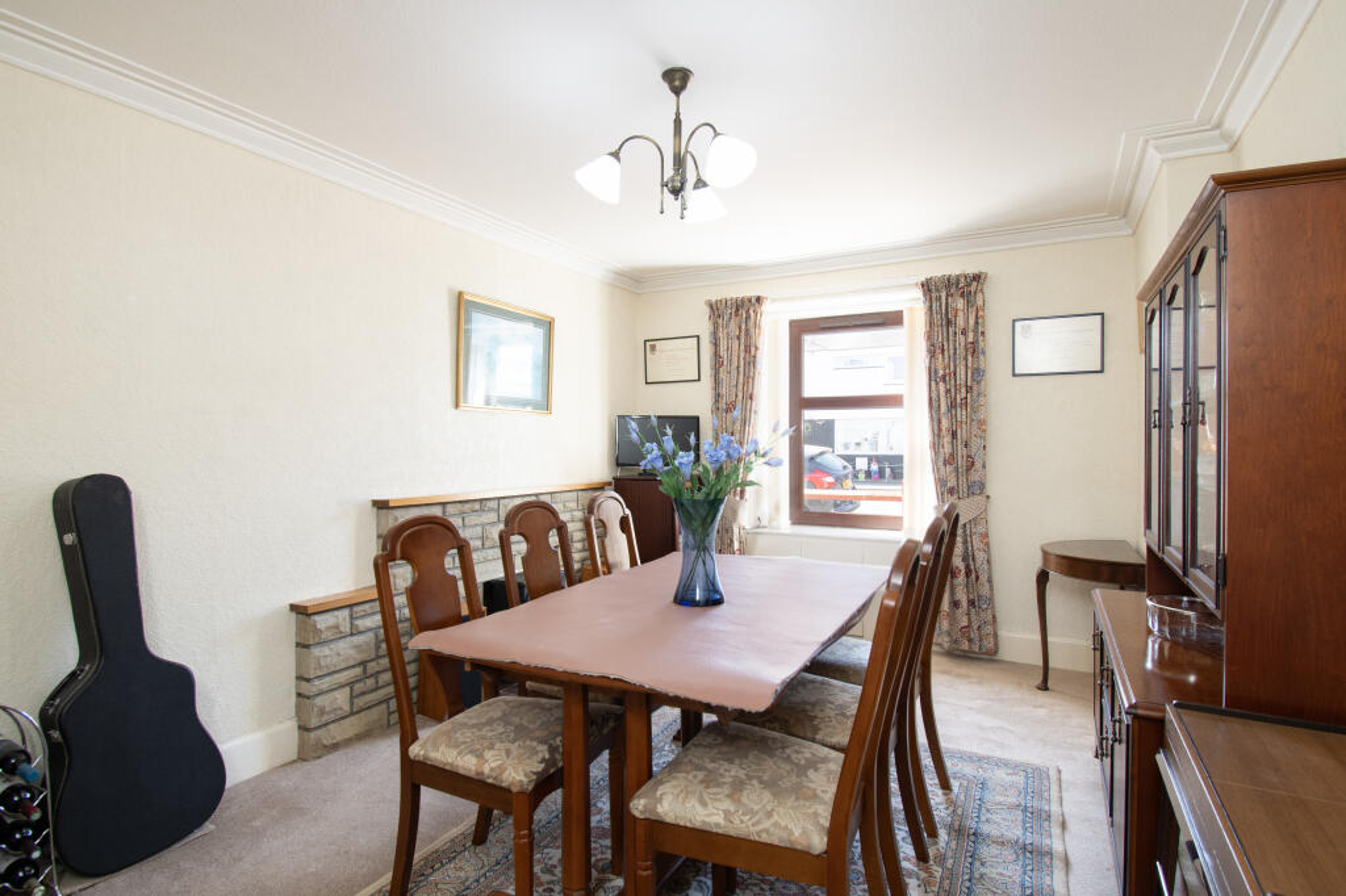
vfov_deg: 70.4
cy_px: 448
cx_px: 673
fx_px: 635
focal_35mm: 17
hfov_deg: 93.3
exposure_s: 1/8
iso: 320
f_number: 8
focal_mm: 11.5
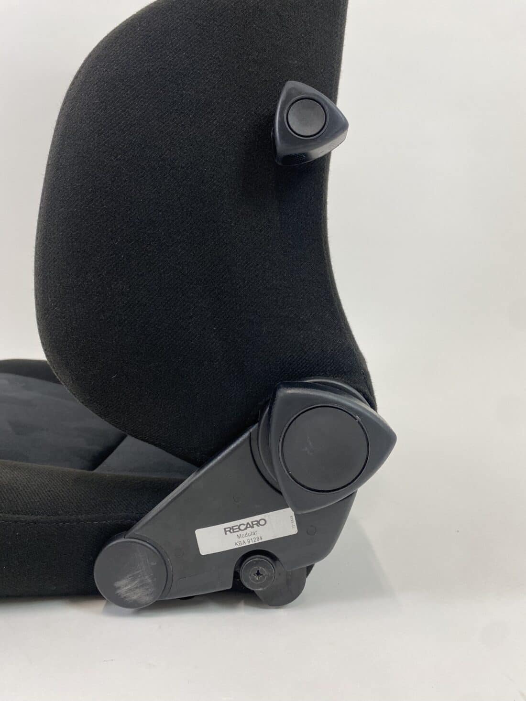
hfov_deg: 53.1
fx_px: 527
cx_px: 263
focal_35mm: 26
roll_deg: +0.2
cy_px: 350
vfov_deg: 67.3
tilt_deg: -4.7
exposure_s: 1/100
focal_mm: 4.25
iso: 125
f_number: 1.8
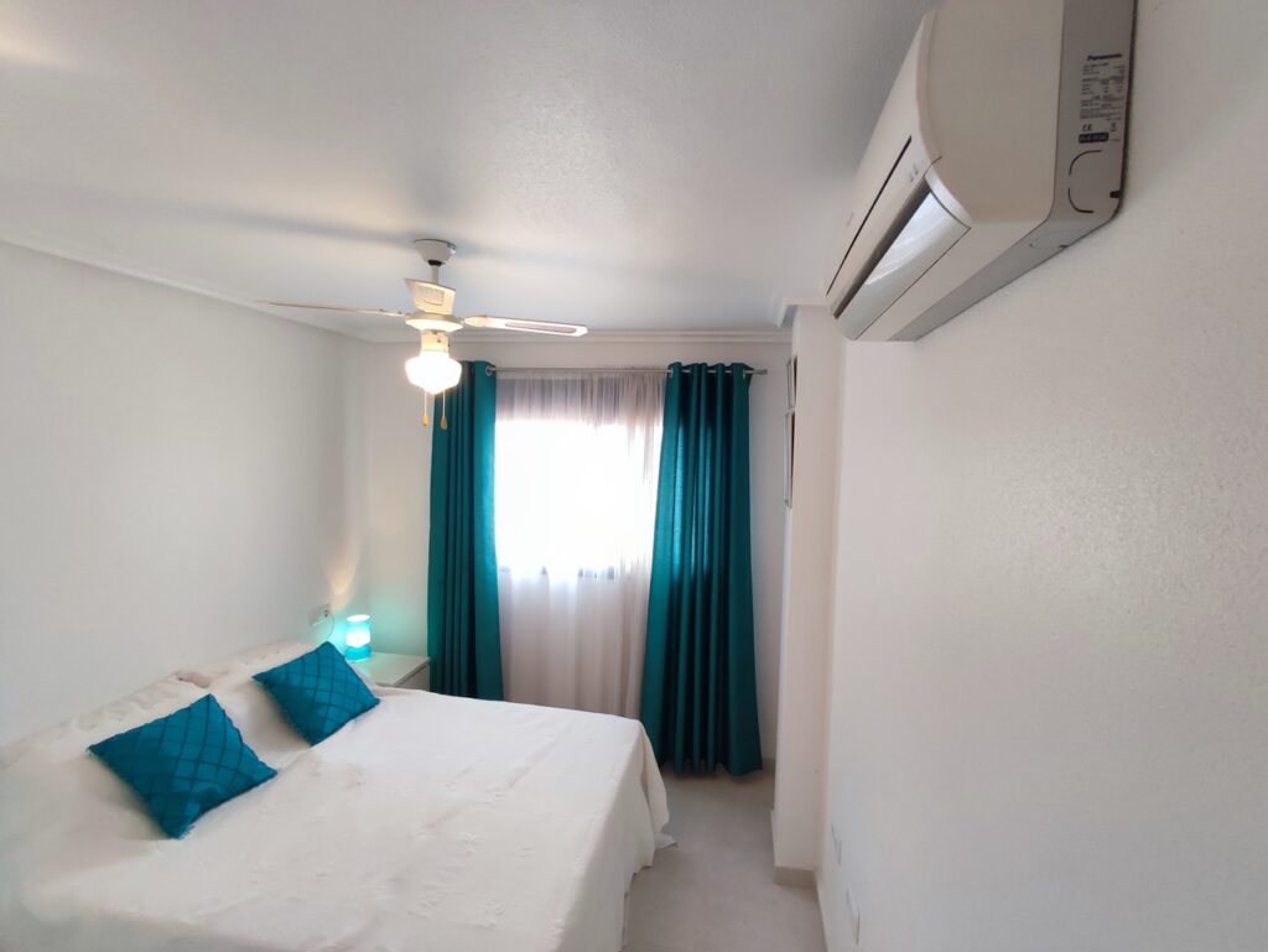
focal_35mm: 16
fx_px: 586
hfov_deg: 94.5
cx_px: 634
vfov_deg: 78.2
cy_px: 476
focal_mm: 1.65
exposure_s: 1/50
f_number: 2.2
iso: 150
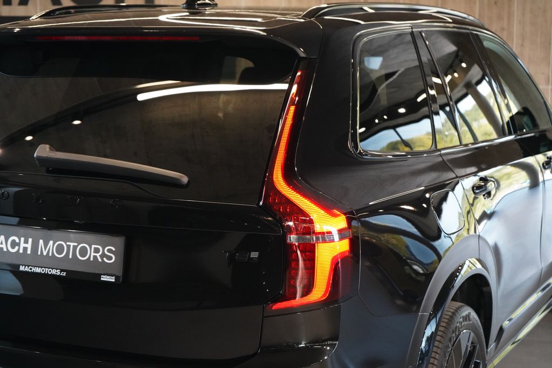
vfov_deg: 20.0
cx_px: 276
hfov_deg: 29.7
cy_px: 184
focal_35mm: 68
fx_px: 1043
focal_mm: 68
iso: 8000
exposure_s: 1/160
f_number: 5.6
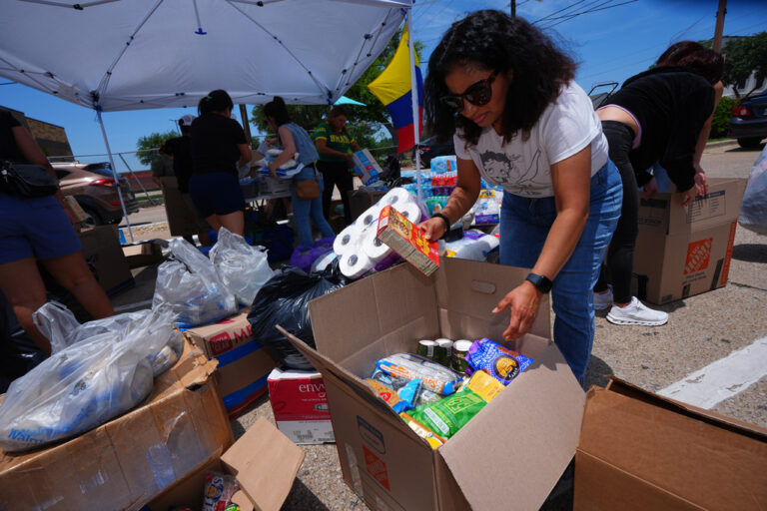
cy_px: 256
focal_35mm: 16
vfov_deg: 73.7
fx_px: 341
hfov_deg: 96.7
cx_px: 384
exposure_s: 1/1600
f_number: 6.3
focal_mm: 16
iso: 200
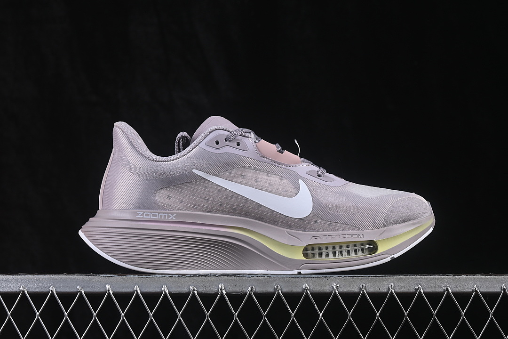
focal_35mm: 75
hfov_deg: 27.0
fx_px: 1058
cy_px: 170
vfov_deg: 18.2
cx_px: 254
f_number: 8
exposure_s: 1/80
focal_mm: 50
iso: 160
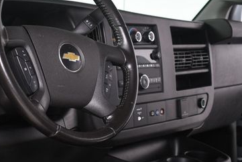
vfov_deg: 16.1
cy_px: 77
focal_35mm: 85
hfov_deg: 23.6
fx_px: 572
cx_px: 54
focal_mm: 24
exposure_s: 1/160
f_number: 4
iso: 100
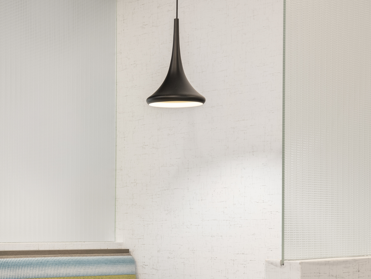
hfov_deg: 23.2
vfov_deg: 17.6
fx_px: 890
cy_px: 224
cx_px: 68
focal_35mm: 83
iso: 800
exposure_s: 1/2.5
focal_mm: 40
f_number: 8
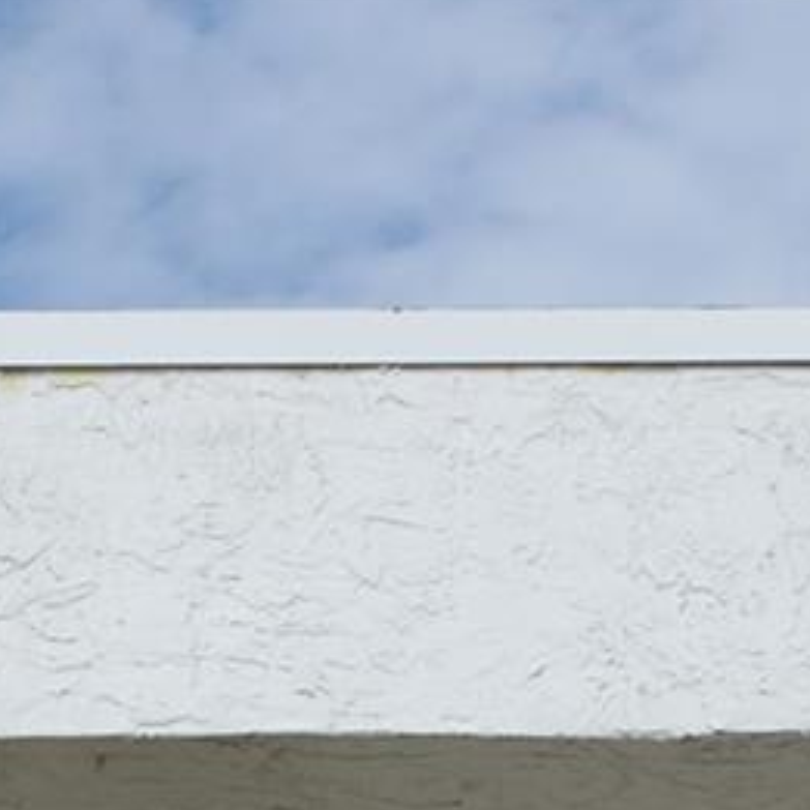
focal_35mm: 150
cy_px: 1038
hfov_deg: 11.6
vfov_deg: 11.4
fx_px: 3971
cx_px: 230
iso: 100
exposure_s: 1/250
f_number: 10
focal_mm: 30
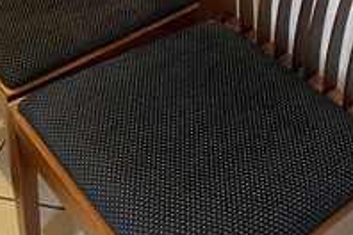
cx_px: 162
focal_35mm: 70
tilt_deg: -33.5
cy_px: -18
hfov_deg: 28.8
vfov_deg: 18.8
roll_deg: +2.3
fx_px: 686
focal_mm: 4.2
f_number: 1.6
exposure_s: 1/50
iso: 320
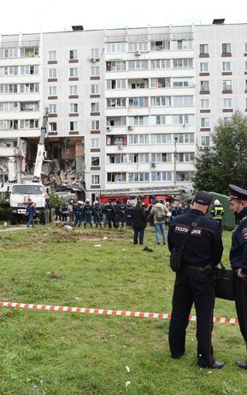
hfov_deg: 34.2
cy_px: 197
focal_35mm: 37
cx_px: 88
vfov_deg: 52.8
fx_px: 399
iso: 450
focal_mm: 24
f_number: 5.6
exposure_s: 1/1000
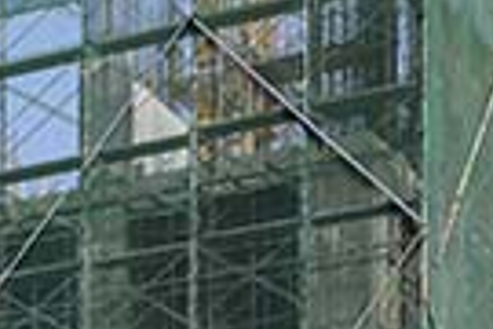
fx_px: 2342
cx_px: -446
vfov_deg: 8.0
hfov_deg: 11.1
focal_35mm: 171
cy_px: 161
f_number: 9
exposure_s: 1/800
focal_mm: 24
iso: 360
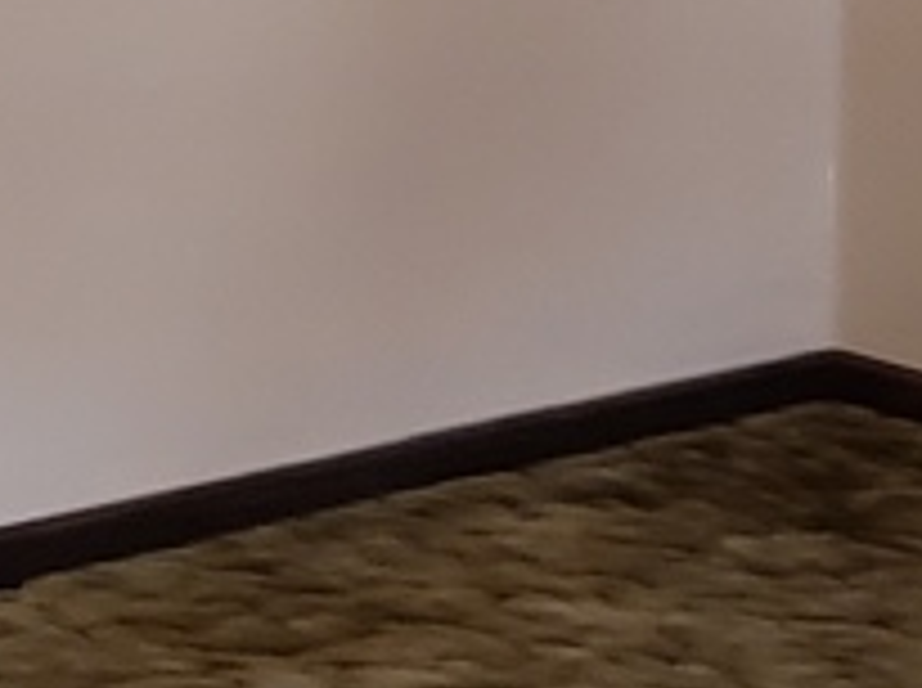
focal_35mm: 183
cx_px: 1093
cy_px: -90
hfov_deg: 10.6
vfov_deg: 8.0
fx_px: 4866
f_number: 1.5
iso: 250
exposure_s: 1/15
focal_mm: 4.3
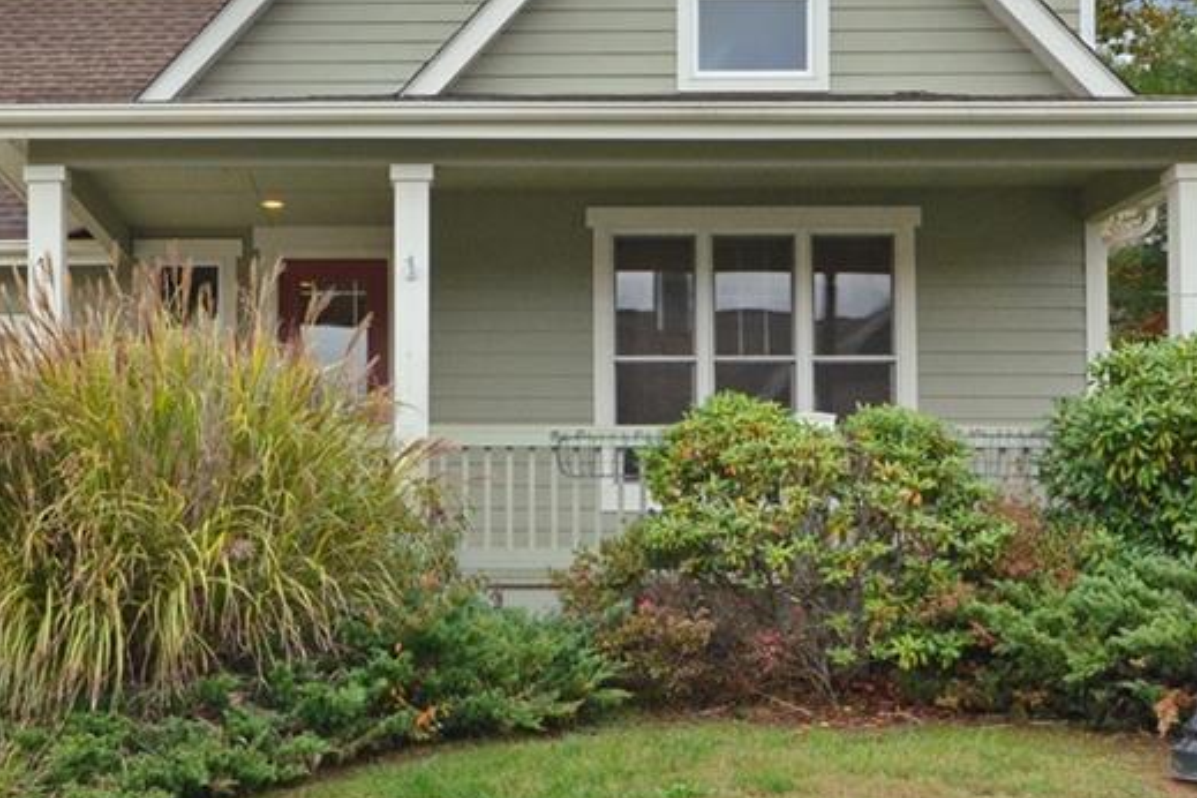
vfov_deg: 22.7
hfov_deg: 33.1
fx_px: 1962
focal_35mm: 59
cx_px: 256
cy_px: 170
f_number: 11
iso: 800
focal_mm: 20
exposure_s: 1/250
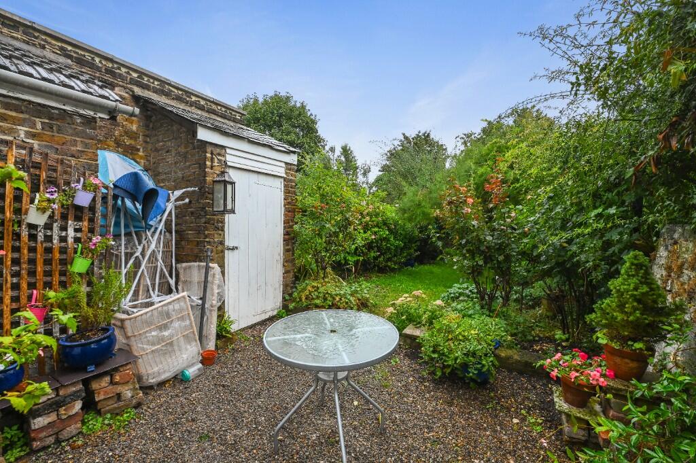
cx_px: 348
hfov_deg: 104.3
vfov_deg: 81.1
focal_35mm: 14
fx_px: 270
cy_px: 232
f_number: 14
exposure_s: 1/40
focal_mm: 14
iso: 640
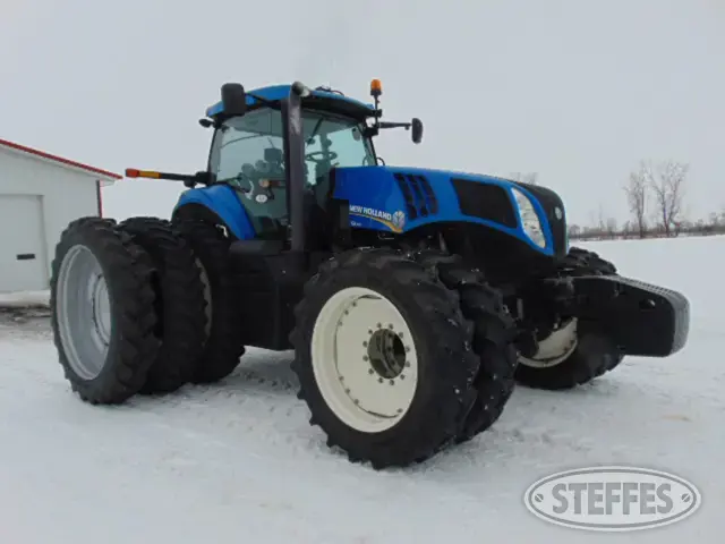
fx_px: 524
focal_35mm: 25
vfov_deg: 54.9
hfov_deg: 69.4
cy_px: 272
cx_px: 362
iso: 80
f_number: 7.7
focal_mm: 4.5
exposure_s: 1/200
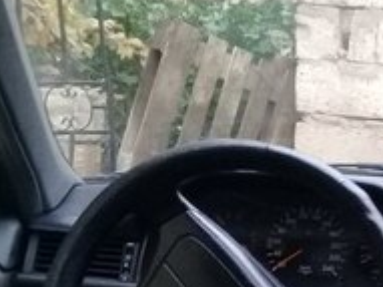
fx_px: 1183
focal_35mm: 107
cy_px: 378
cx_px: 461
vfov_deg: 13.3
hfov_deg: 17.5
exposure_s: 1/40
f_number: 2.2
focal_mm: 3.3
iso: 200
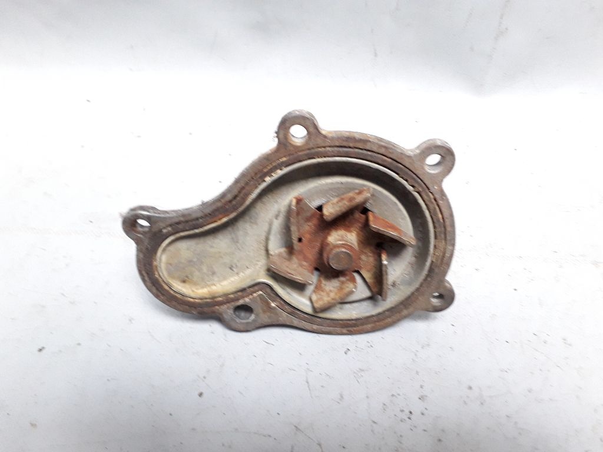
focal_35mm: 27
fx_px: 470
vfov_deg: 51.4
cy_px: 226
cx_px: 302
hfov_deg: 65.3
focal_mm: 3.6
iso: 250
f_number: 1.9
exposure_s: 1/25
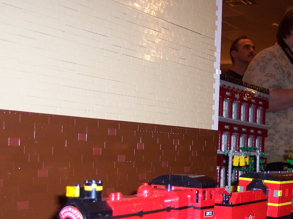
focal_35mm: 65
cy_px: 167
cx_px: 234
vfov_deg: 22.3
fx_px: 550
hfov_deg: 29.2
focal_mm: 8
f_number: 2.8
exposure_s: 1/30
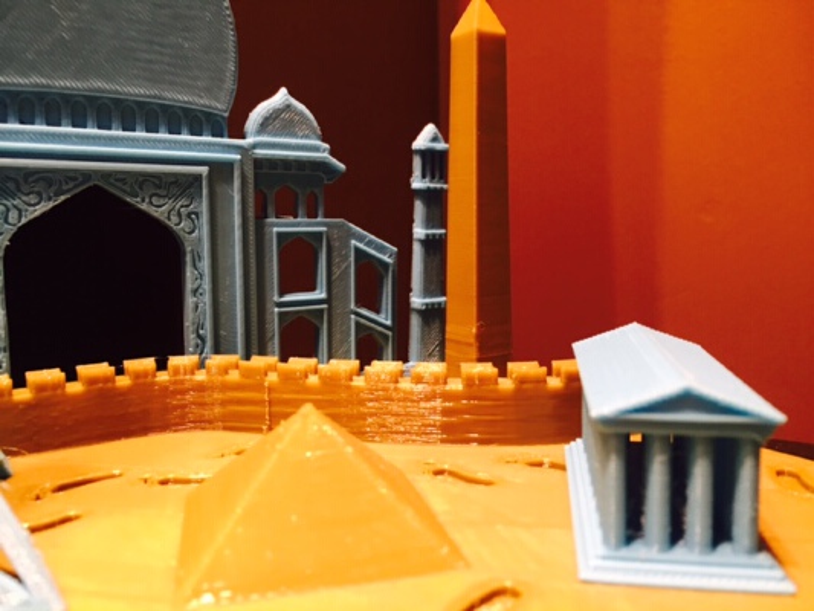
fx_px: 682
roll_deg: +0.6
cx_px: 407
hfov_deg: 61.6
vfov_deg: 48.2
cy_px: 306
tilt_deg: -6.6
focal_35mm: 29
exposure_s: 1/30
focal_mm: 4.15
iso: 80
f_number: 2.2
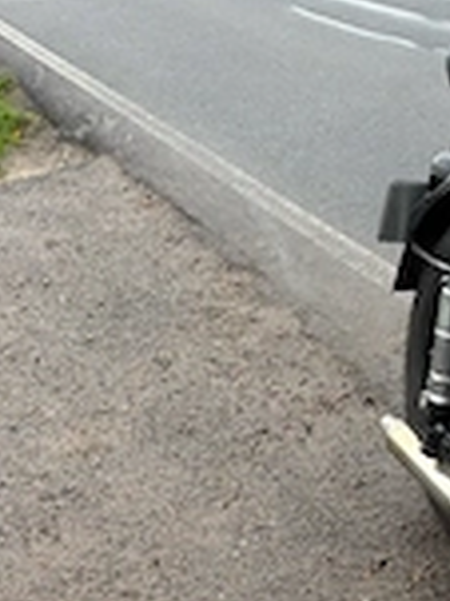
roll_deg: +1.1
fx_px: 1198
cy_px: 549
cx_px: 307
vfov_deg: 27.1
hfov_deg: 21.2
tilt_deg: -32.6
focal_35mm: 69
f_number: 1.6
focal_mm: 5.96
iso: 40
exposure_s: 1/258
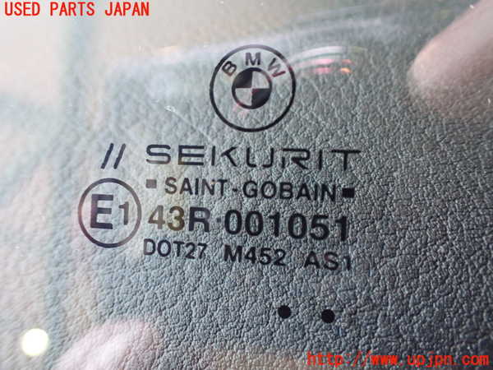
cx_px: 246
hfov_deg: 60.0
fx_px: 427
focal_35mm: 30
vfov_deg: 46.8
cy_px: 185
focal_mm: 5.4
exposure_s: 1/60
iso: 800
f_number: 2.3
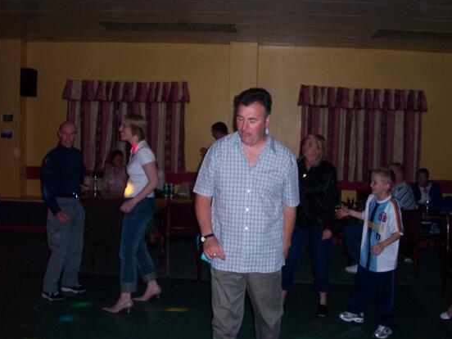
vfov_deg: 36.8
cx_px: 256
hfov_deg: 47.7
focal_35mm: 39
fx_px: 509
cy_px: 171
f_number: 2.8
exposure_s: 1/30
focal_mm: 7.5
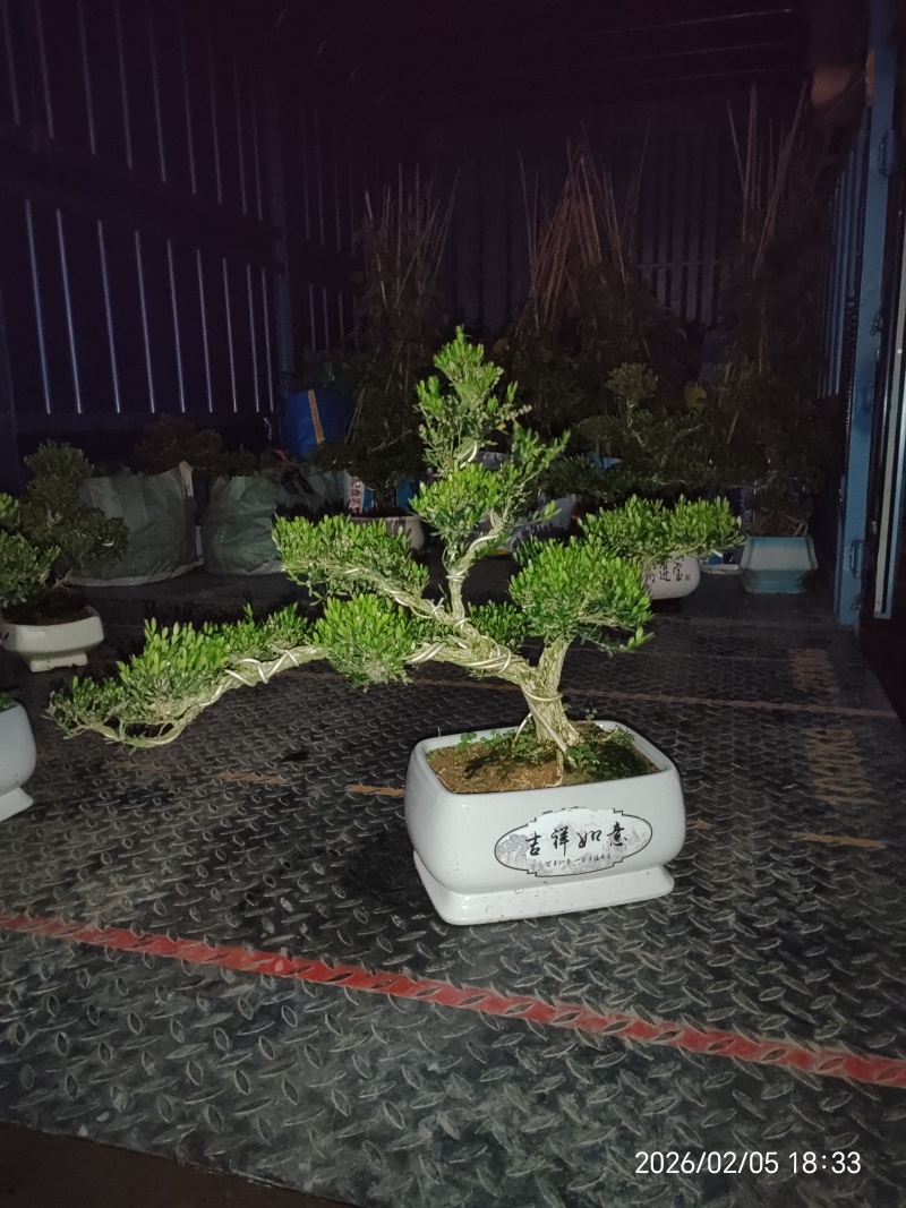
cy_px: 604
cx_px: 453
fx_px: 908
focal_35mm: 26
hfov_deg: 53.1
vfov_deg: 67.3
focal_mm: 4.26
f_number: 1.8
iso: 14813
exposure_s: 1/16.7
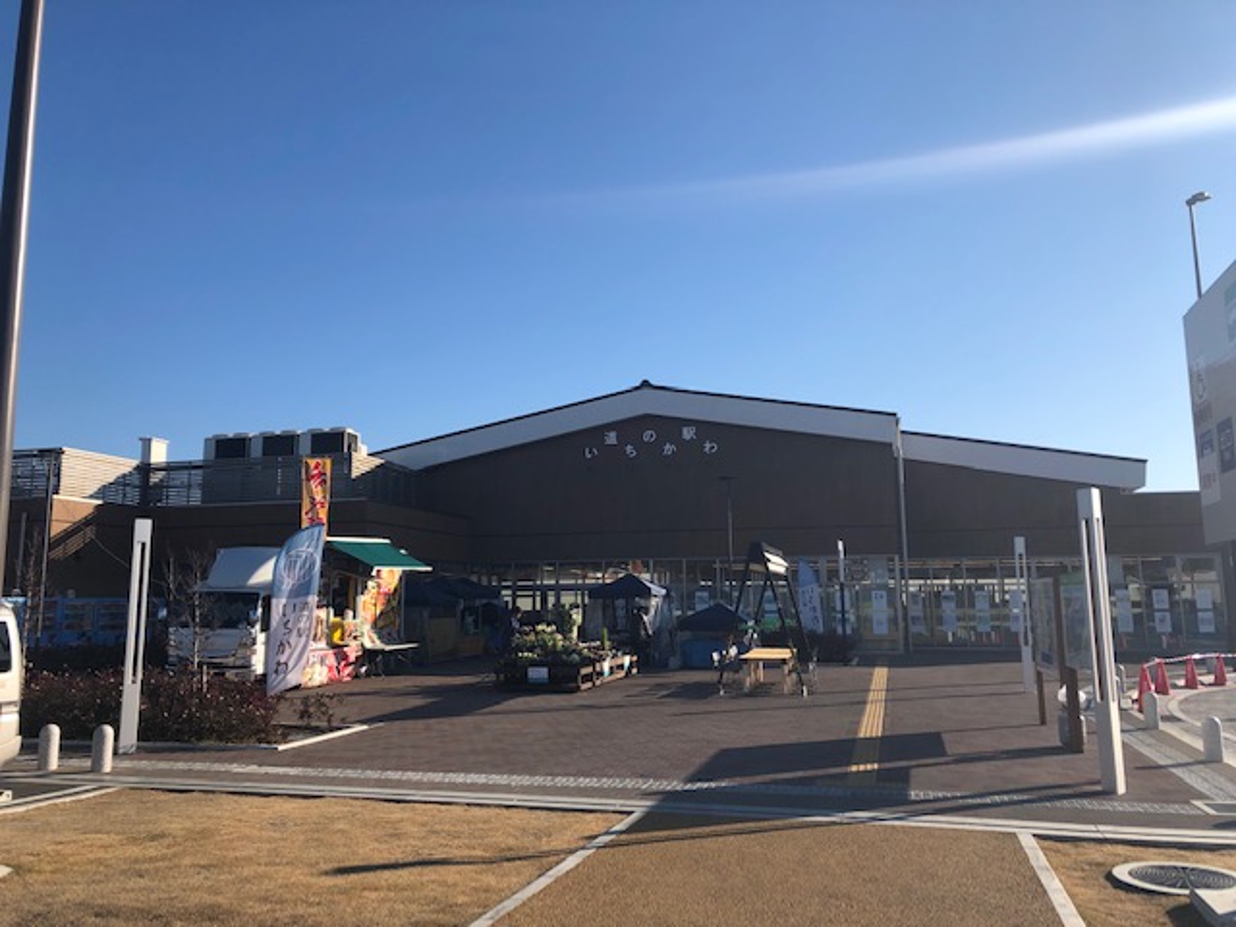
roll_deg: +0.7
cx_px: 618
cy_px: 464
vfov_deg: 49.7
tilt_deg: +9.6
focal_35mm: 28
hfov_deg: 63.4
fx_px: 1000
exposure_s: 1/2288
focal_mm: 3.99
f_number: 1.8
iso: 25
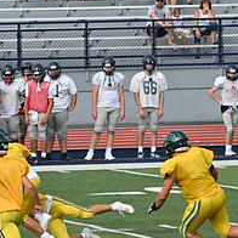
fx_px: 4239
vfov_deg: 3.2
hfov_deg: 3.2
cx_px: -67
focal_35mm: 545
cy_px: 162
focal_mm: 145
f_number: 5.6
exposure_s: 1/800
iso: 160
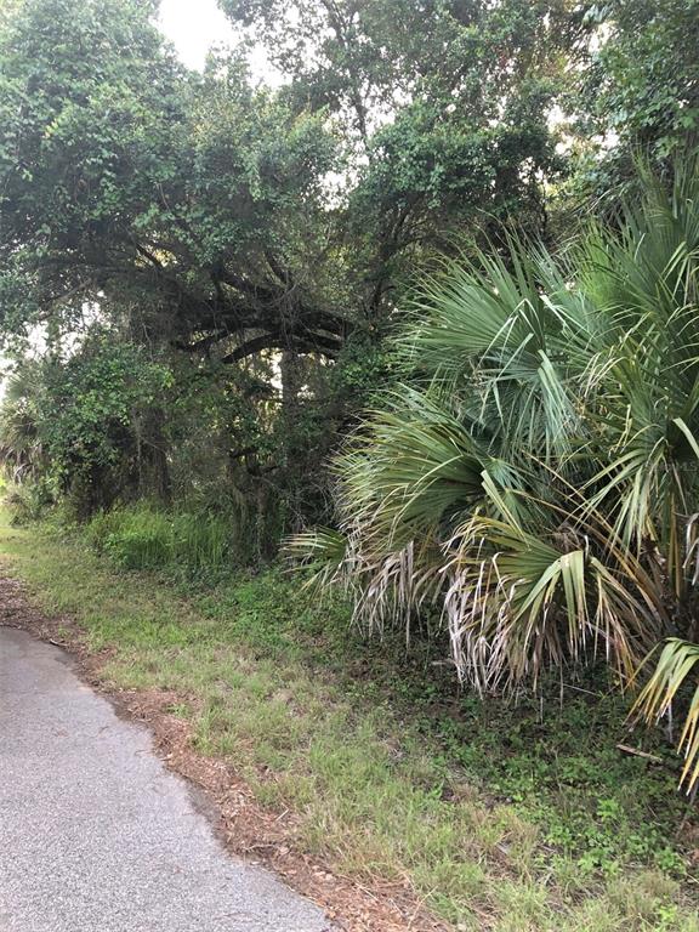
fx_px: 754
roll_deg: +0.1
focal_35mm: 28
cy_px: 466
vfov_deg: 63.4
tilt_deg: +1.8
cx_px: 350
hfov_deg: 49.7
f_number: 1.8
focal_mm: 3.99
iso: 32
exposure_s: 1/30
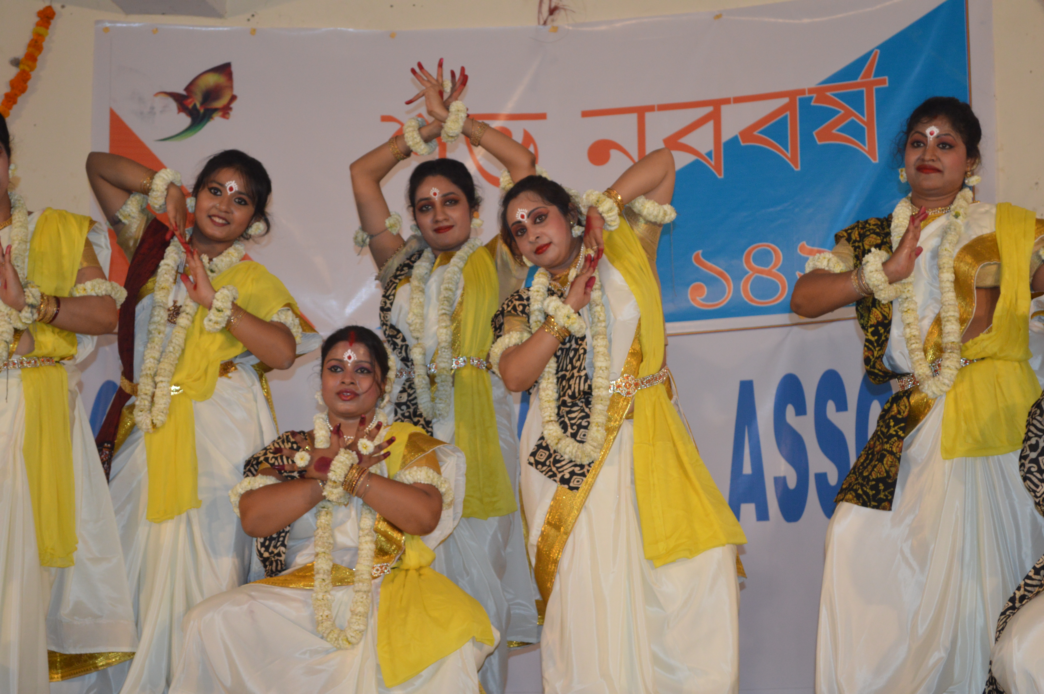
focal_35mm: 82
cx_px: 522
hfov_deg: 24.6
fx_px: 2390
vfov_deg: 16.5
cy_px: 347
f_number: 5.6
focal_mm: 55
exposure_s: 1/60
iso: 800
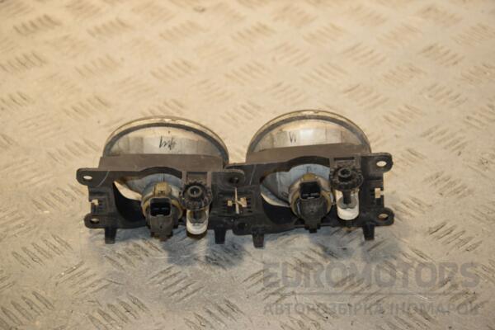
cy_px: 165
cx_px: 248
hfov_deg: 19.5
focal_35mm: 105
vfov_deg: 13.0
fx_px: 1444
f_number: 7.1
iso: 800
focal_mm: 70
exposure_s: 1/200
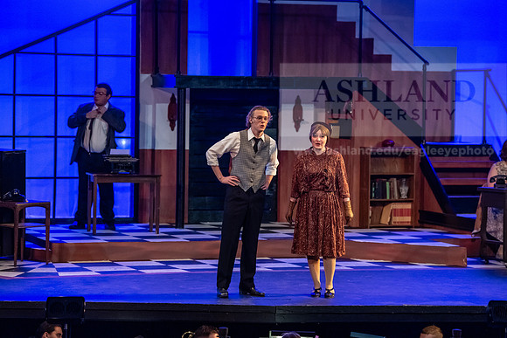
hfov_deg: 15.2
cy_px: 169
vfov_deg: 10.2
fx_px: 1902
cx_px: 254
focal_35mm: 135
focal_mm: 135
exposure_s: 1/200
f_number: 3.2
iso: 4000
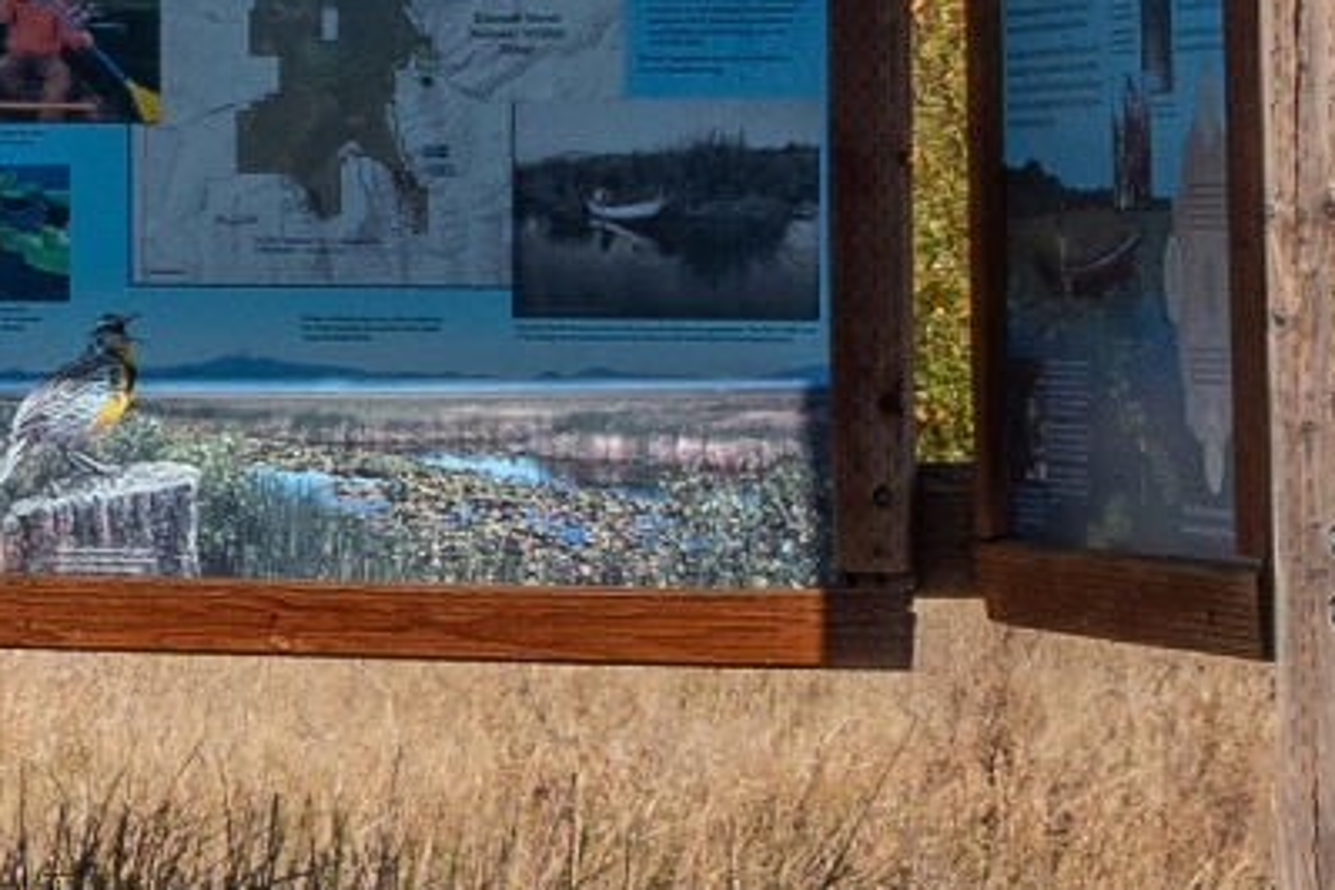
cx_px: -1710
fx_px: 11421
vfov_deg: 4.5
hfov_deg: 6.4
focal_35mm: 308
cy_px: -110
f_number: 4.5
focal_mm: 15.17
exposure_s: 1/1000
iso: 100
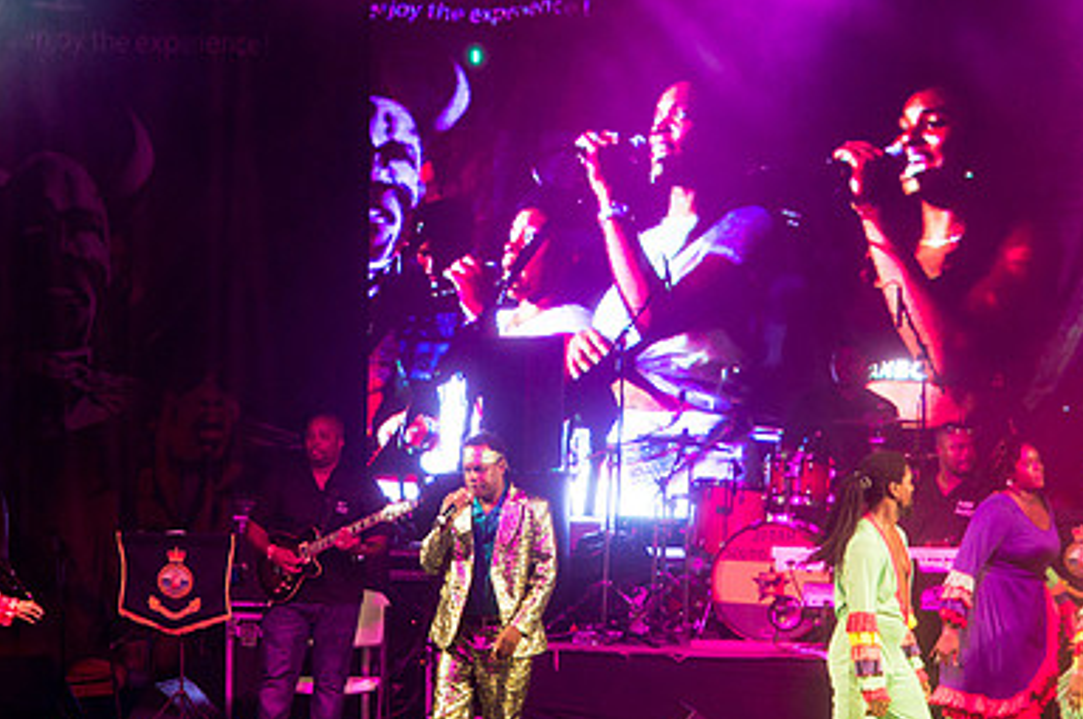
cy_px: 426
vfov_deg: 3.4
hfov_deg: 5.1
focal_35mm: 408
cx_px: 589
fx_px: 12258
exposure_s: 1/200
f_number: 5.6
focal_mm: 270
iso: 3200
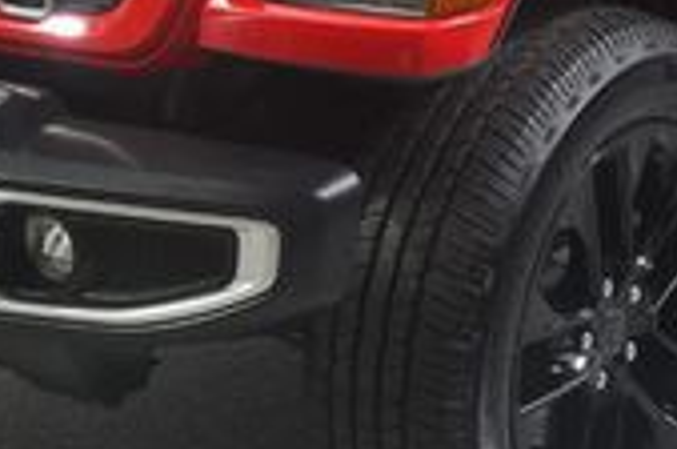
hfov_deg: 15.9
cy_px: -96
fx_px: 2421
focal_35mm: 129
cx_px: 425
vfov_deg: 10.4
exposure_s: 1/160
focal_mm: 23
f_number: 8
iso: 100
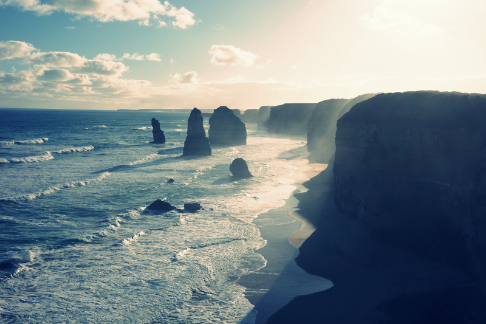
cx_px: 243
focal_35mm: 40
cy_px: 162
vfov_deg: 33.4
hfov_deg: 48.5
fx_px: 540
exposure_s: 1/500
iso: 320
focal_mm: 26
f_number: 16
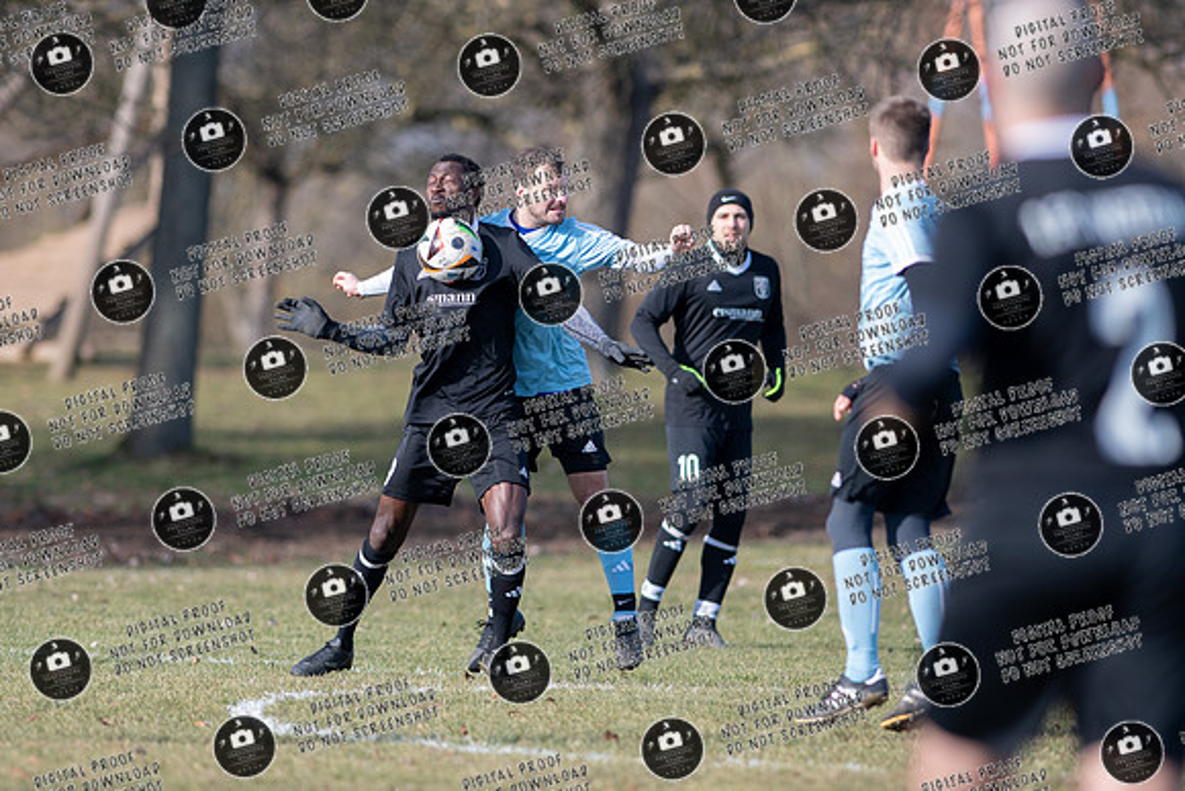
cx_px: 533
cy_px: 316
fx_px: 17685
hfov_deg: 3.8
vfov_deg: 2.6
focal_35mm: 537
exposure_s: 1/1600
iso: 220
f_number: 3.2
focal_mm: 300
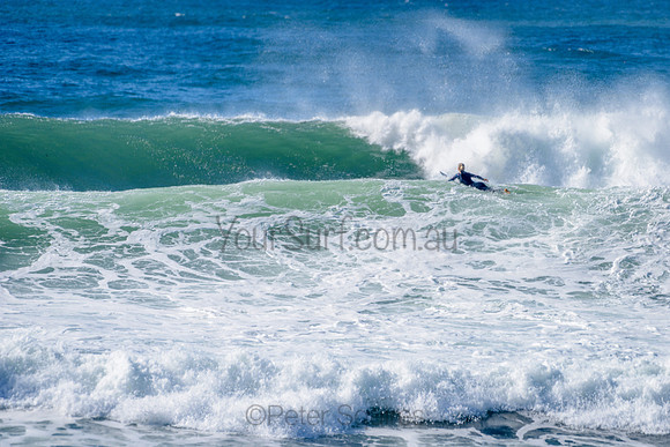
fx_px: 9503
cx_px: 339
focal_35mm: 511
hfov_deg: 4.0
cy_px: 224
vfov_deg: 2.7
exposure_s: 1/2000
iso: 160
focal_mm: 500
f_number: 5.6
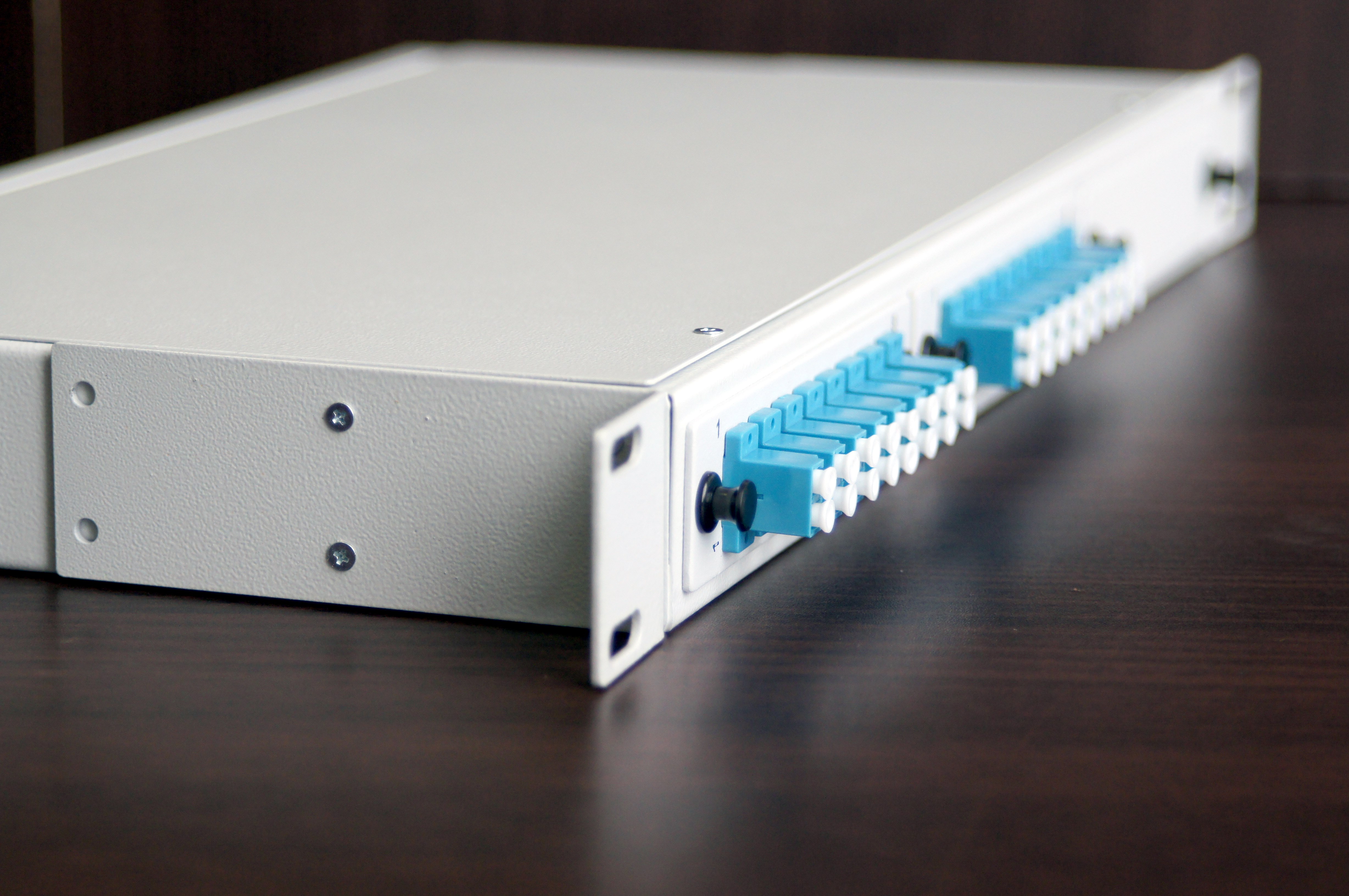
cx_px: 674
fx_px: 4773
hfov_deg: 16.1
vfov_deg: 10.7
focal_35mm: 128
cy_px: 448
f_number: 4.5
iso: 500
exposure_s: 1/160
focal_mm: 85
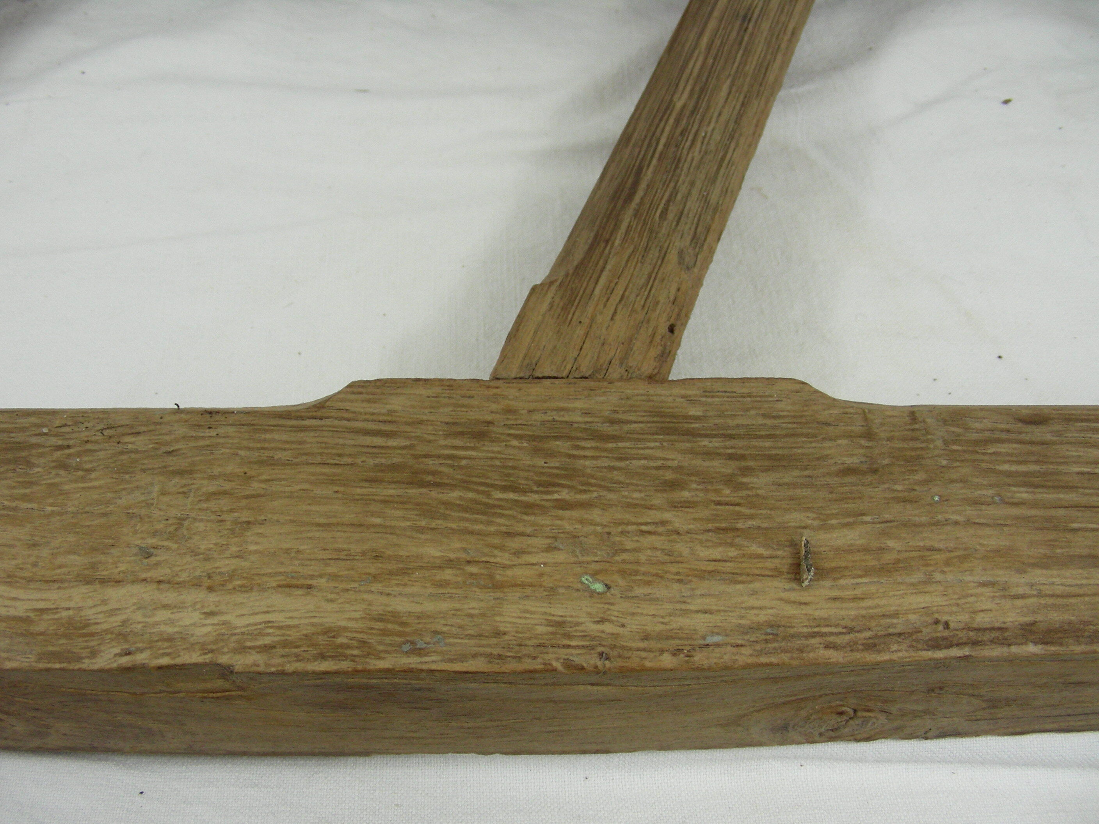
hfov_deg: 49.0
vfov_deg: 37.7
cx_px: 550
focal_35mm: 38
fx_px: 1206
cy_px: 412
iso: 111
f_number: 3.5
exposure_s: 1/30
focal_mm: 6.3
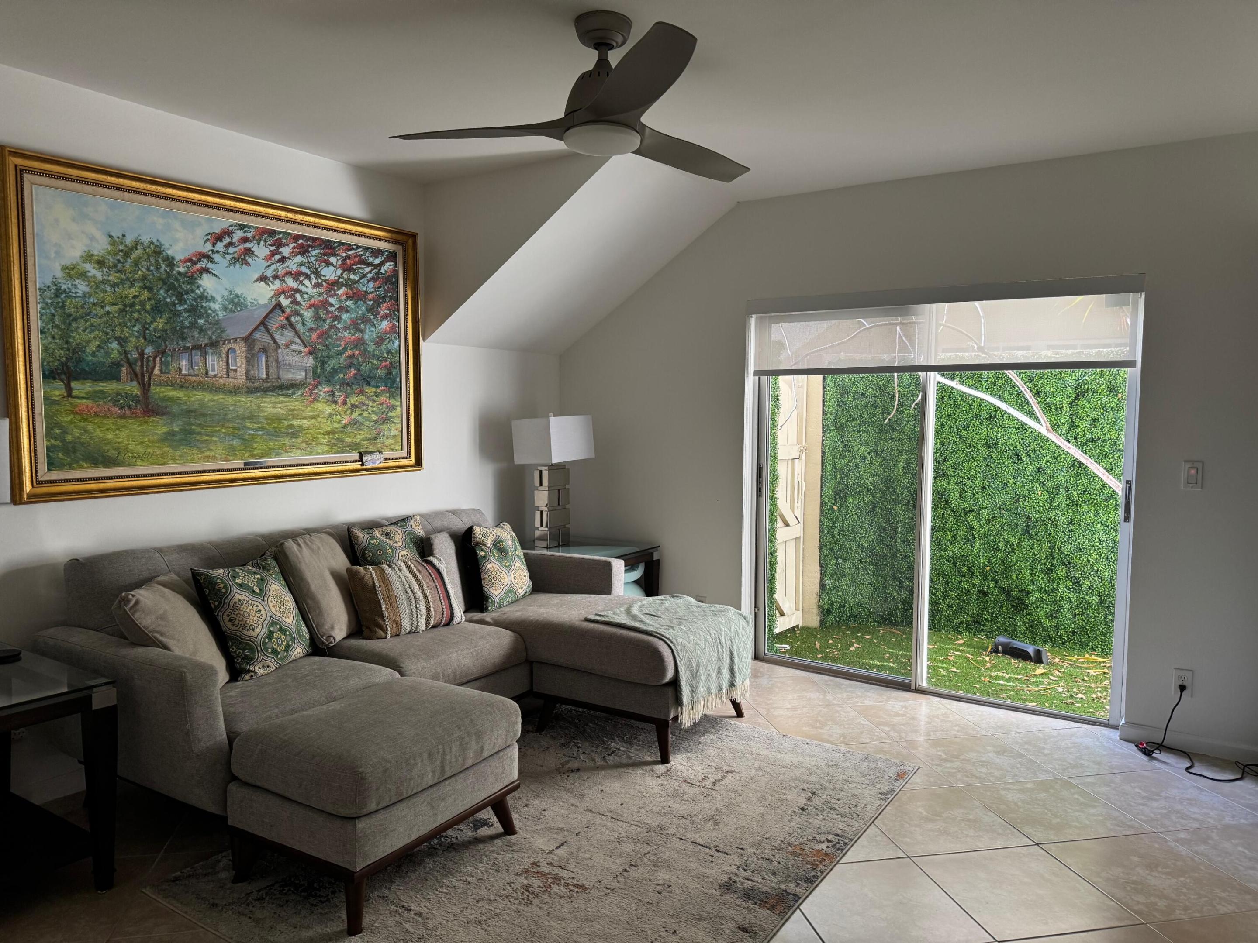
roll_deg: -0.7
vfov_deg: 56.8
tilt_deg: -4.5
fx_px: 872
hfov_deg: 71.6
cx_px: 629
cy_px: 472
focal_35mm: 24
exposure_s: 1/103
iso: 200
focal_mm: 6.76
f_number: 1.78
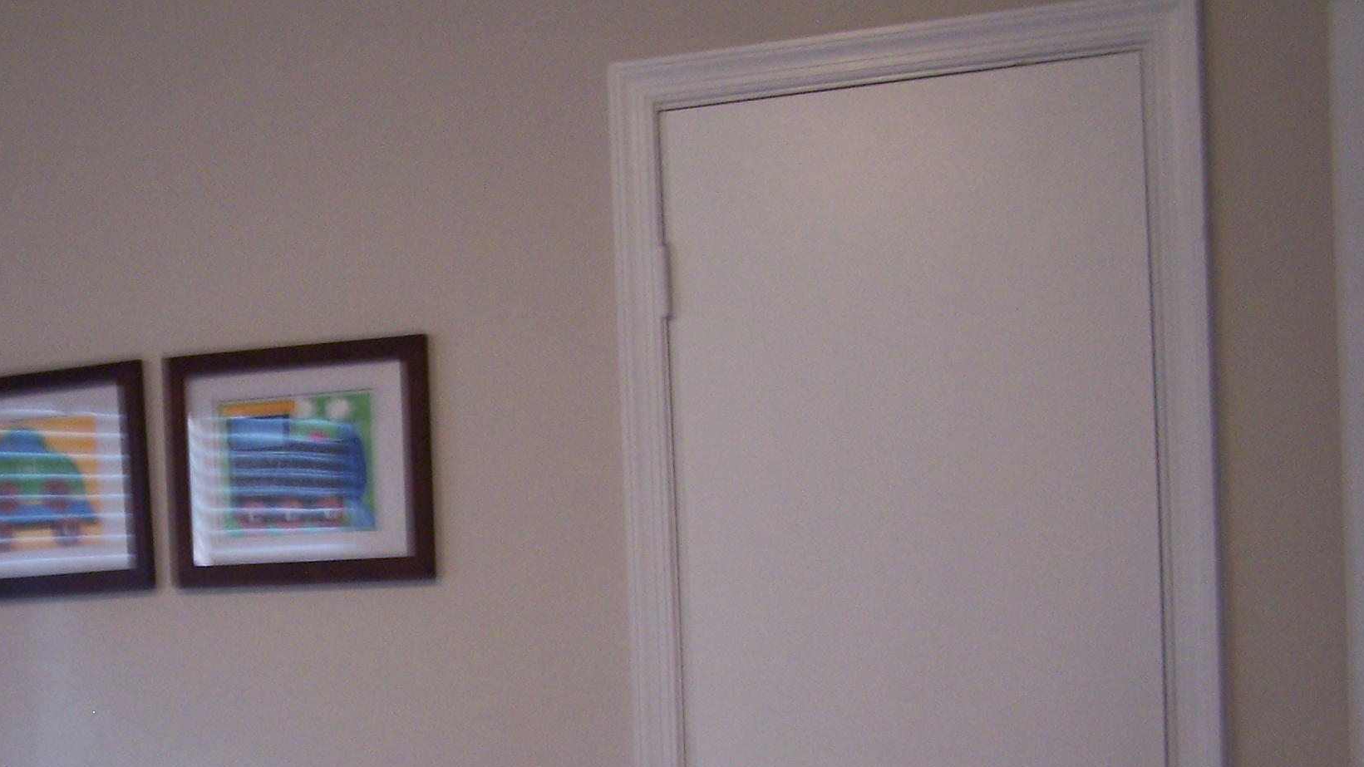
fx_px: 2351
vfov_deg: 18.3
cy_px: 629
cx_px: 297
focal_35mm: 65
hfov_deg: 31.6
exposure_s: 1/8
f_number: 2.8
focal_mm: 6.3
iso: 140
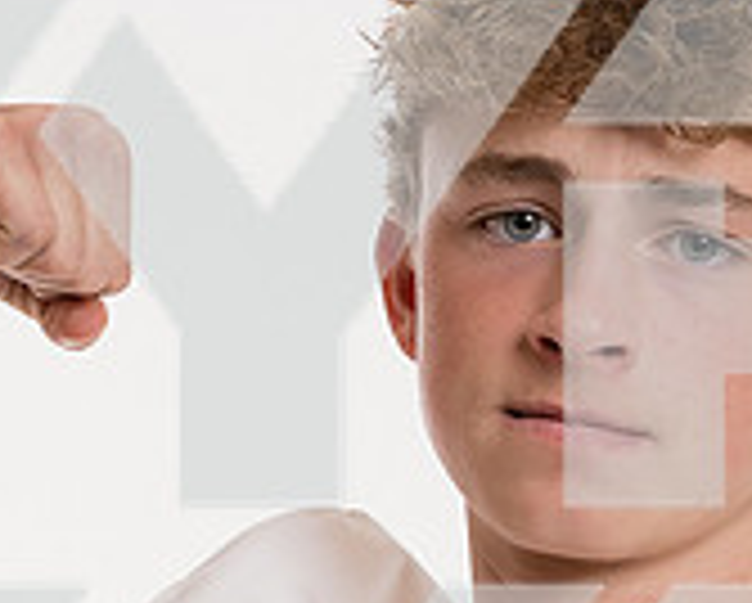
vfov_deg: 6.5
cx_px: 356
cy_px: 863
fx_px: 5259
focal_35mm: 236
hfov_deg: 8.2
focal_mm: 56
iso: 400
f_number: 5.6
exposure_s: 1/250
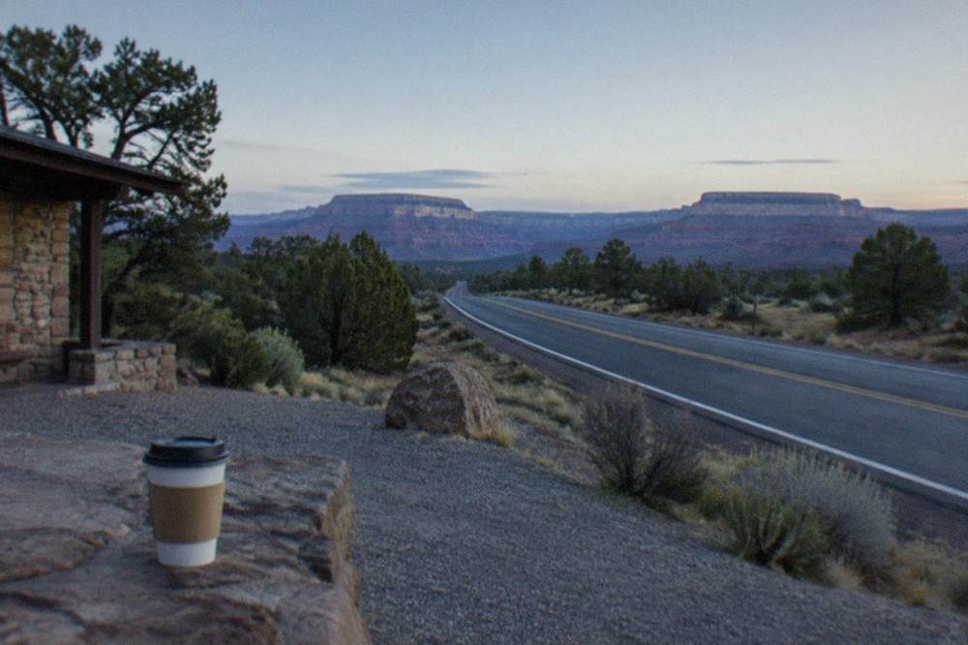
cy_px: 322
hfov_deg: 73.8
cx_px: 484
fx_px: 645
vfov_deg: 53.1
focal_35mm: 24
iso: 320
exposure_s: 1/800
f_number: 5
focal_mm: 24
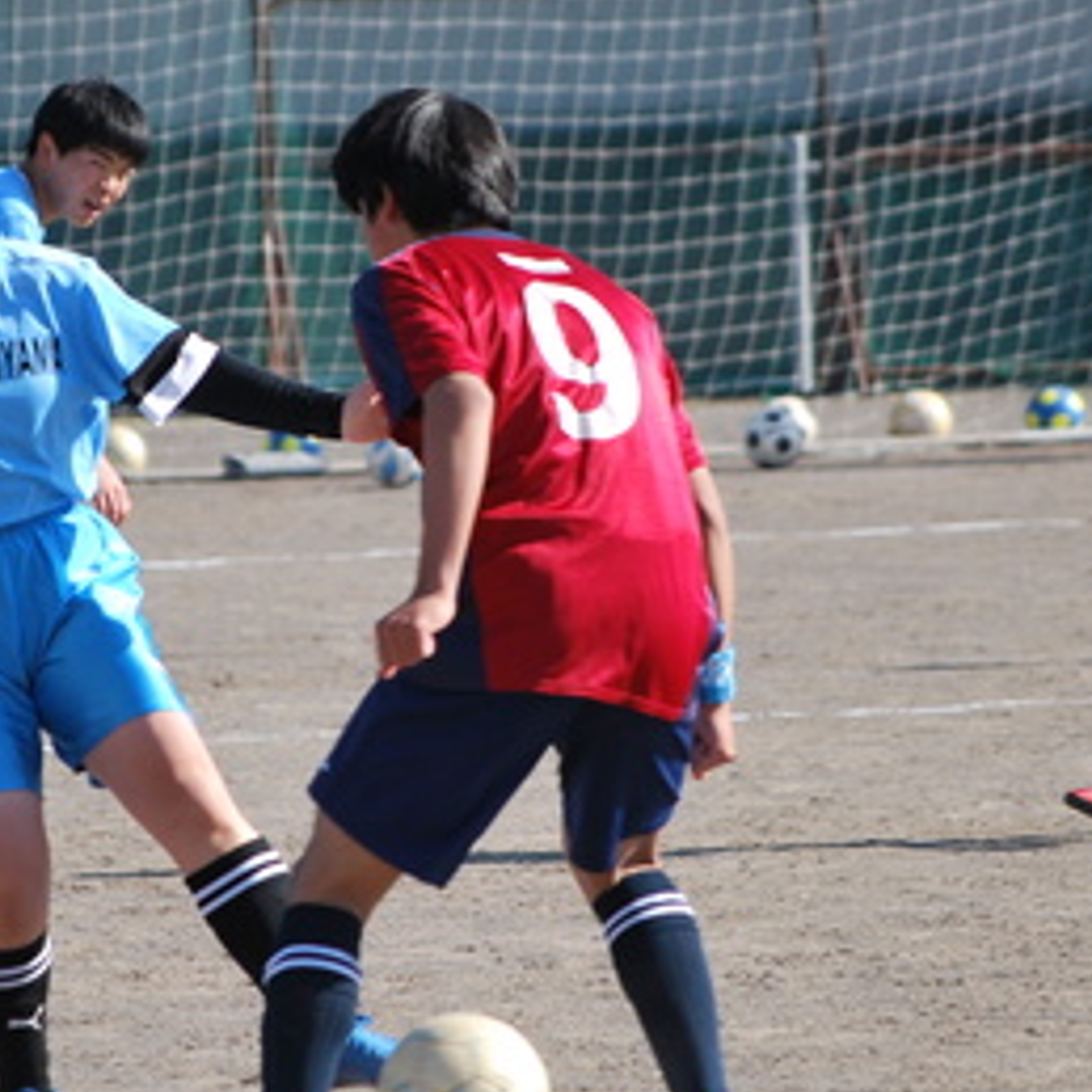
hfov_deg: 4.1
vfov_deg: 4.1
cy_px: 472
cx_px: 346
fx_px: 15206
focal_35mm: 426
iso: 140
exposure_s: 1/500
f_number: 5.6
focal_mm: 135
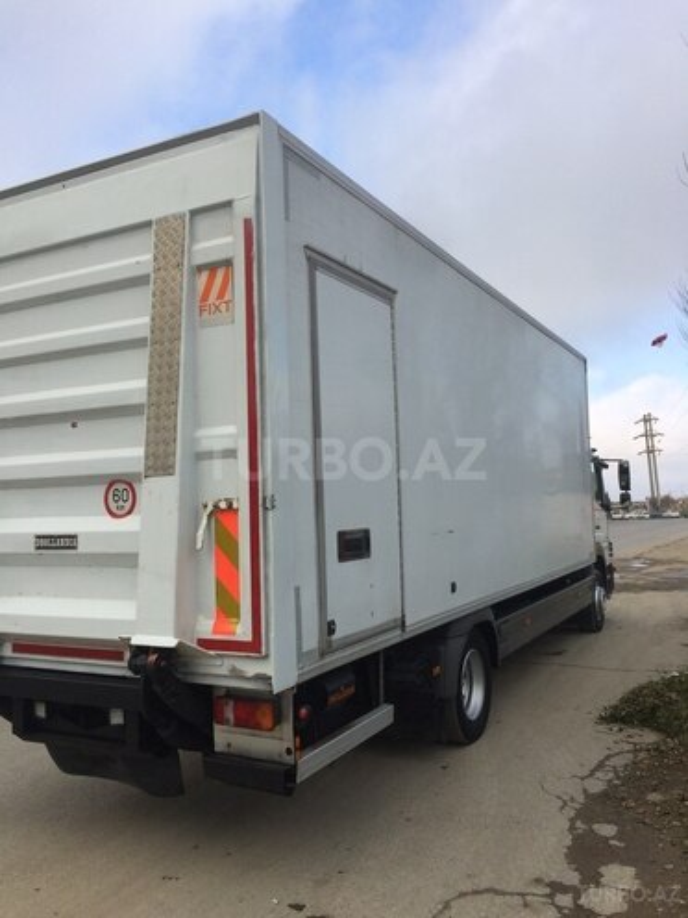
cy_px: 459
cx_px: 344
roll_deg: +2.1
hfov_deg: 48.2
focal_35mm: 29
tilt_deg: +2.7
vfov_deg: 61.7
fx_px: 769
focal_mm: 4.15
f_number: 2.2
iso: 32
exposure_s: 1/1026
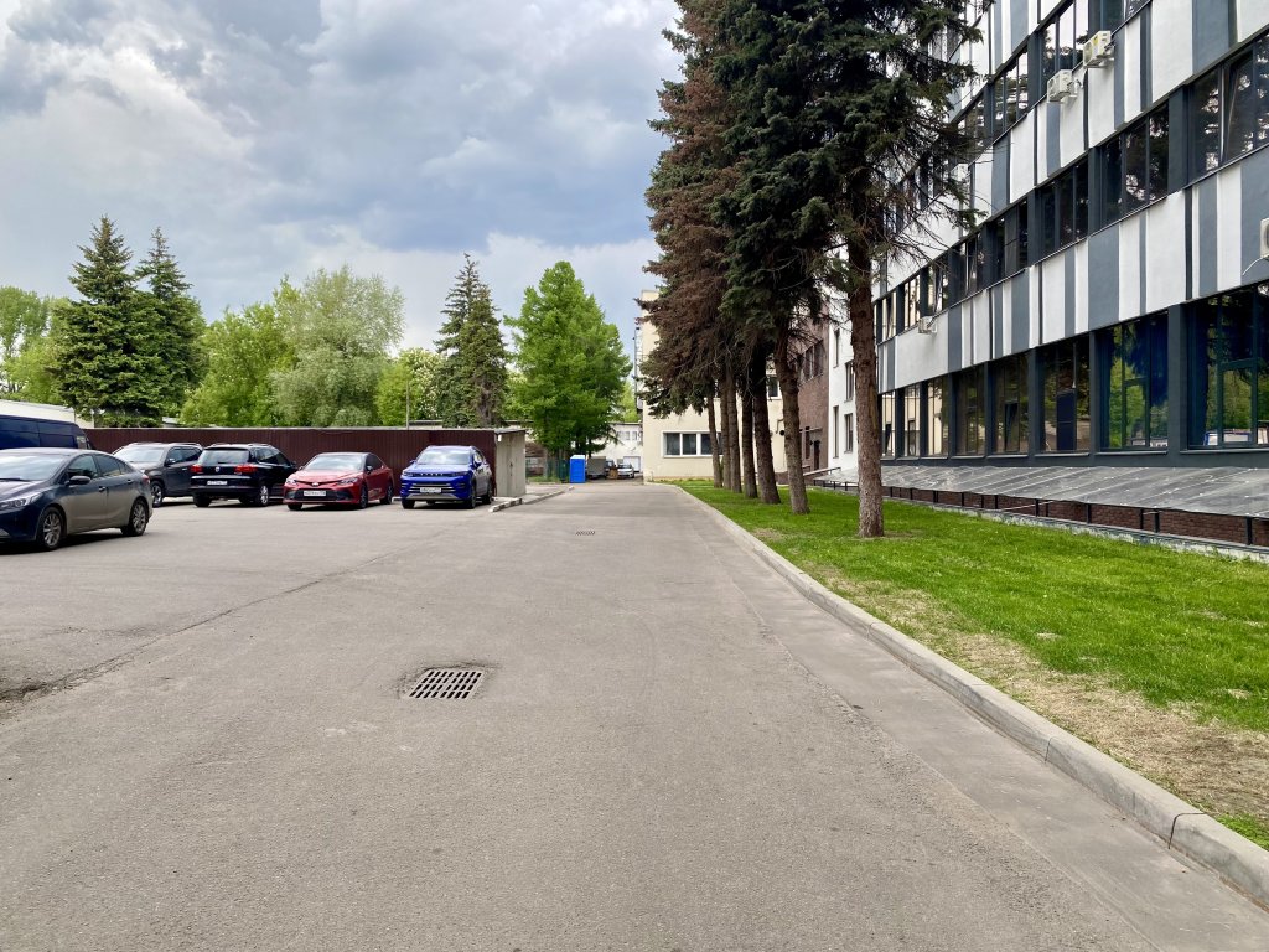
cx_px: 634
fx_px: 953
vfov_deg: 53.1
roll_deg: +1.0
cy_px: 476
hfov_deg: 67.3
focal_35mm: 26
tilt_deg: +0.4
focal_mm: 4.25
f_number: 1.8
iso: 32
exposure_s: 1/524
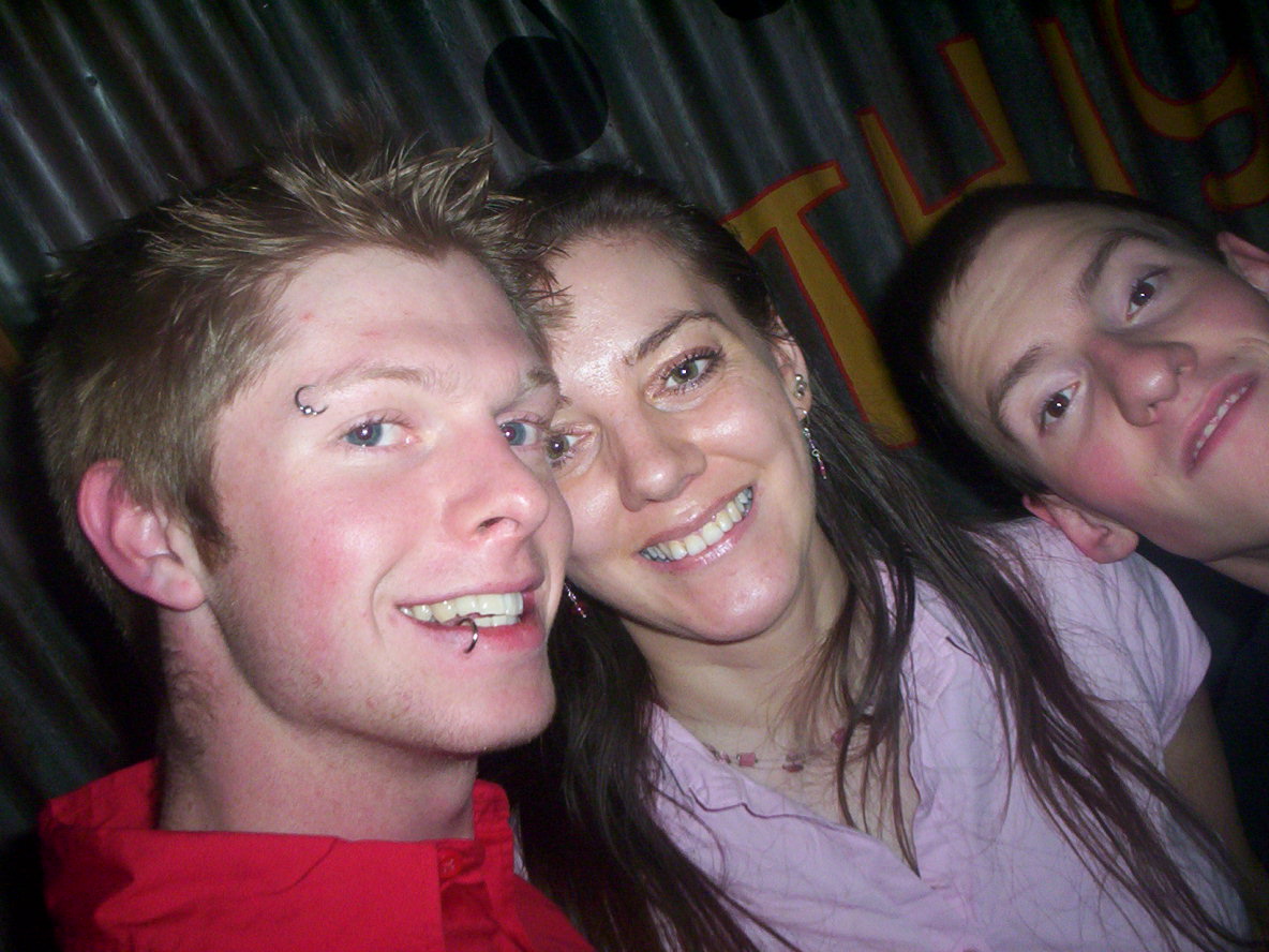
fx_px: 1393
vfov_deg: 37.7
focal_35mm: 38
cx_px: 634
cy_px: 476
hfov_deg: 49.0
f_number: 4.5
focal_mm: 4.99
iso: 140
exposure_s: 1/60
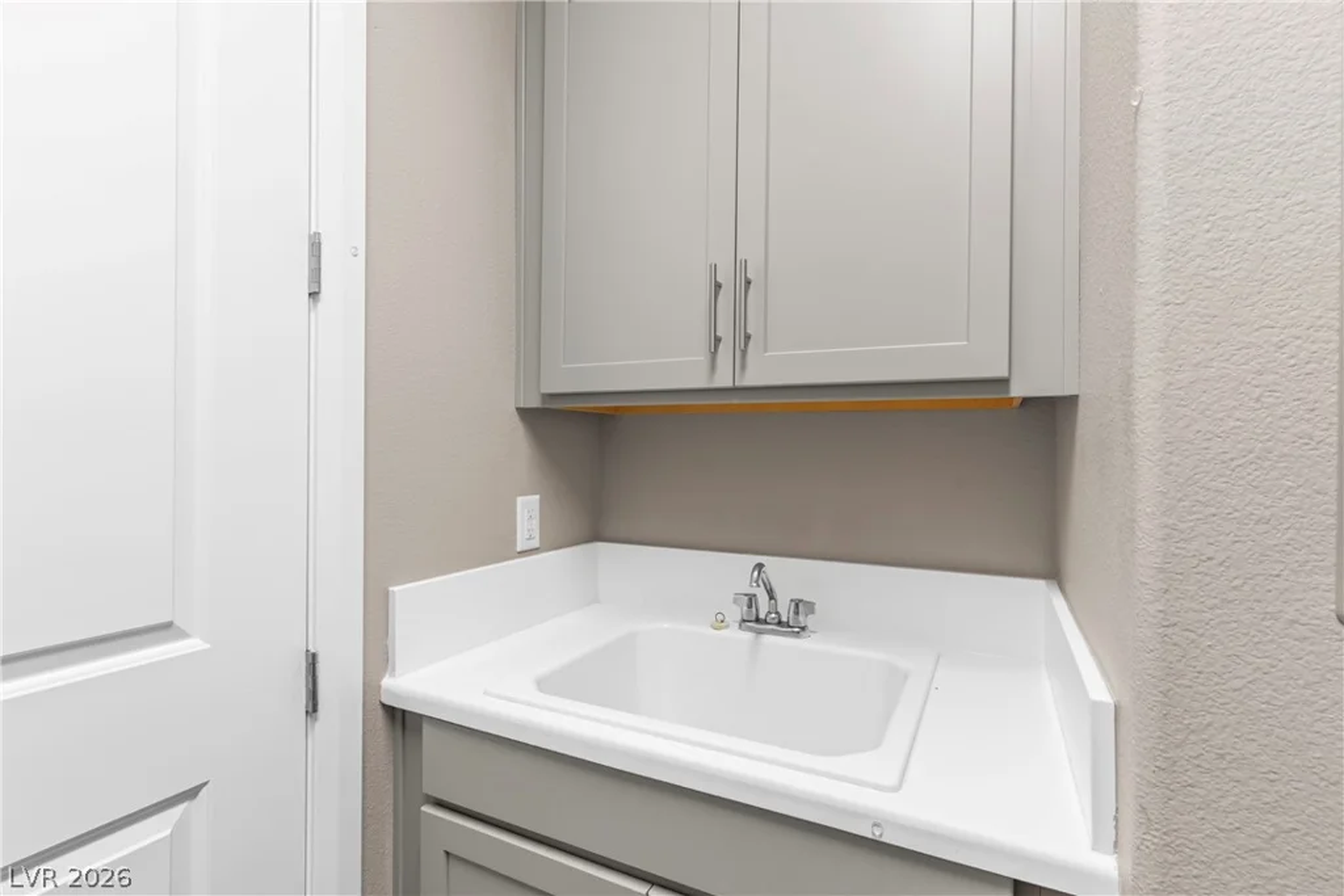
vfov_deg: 70.5
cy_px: 448
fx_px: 635
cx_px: 672
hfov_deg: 93.3
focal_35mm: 17
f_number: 8
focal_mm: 17
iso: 400
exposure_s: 1.3
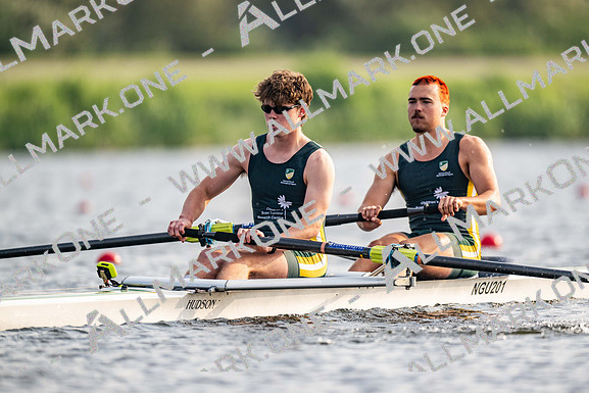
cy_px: 196
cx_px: 294
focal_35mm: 603
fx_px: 9868
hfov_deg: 3.4
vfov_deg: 2.3
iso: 360
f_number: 4
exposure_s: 1/2500
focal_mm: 600
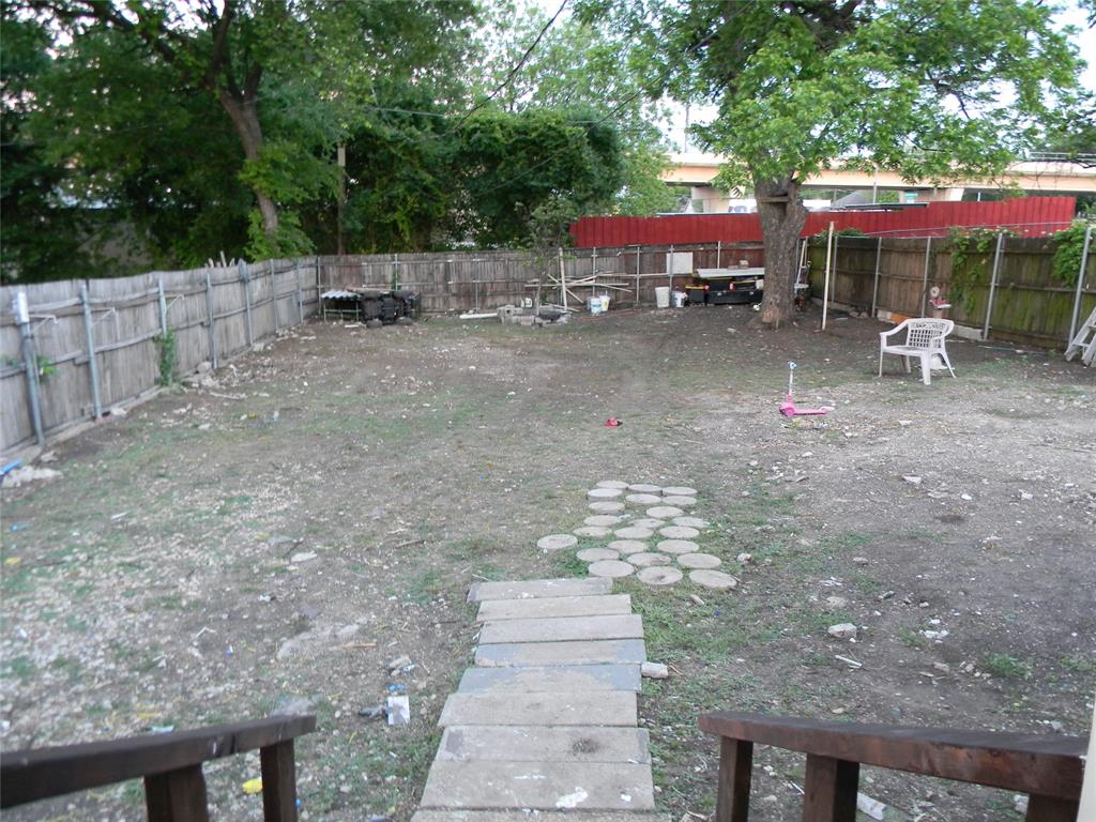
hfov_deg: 63.4
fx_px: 887
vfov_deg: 49.7
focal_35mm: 28
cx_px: 548
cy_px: 411
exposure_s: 1/4.6
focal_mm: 5
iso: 200
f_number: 3.5
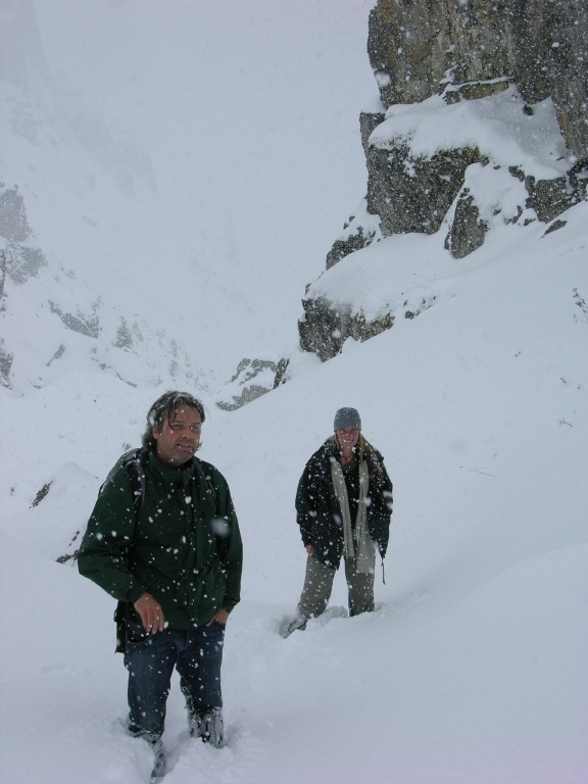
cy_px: 392
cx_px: 294
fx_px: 1223
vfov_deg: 35.5
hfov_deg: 27.0
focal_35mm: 54
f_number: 6.9
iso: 50
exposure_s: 1/348
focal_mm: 13.7
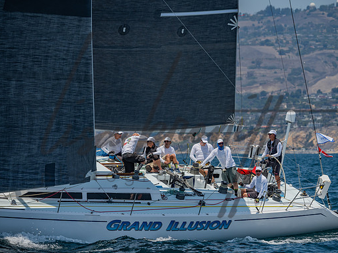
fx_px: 2343
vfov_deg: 6.2
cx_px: 189
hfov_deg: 8.3
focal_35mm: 240
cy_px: 126
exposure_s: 1/2000
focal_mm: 220
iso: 320
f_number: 5.6
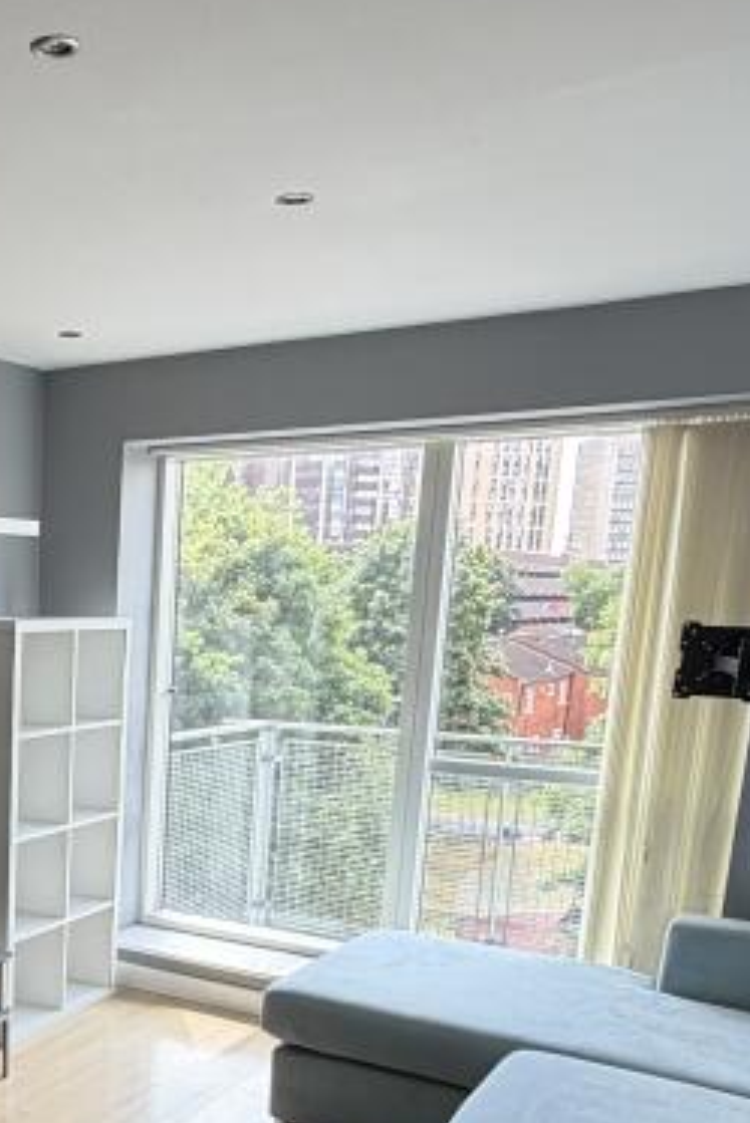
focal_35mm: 40
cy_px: 870
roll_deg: +0.3
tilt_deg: -11.8
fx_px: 1249
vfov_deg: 46.3
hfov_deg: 30.5
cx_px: -42
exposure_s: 1/121
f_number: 2.2
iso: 64
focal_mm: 2.22
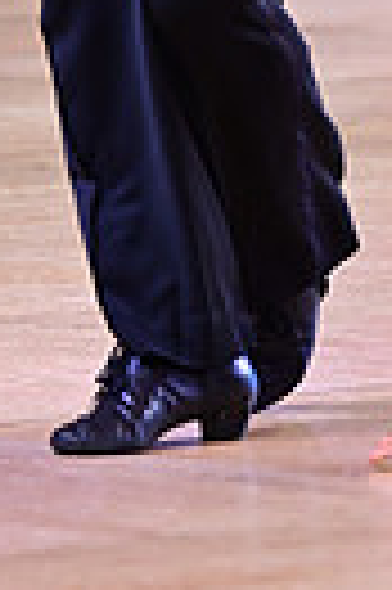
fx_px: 10186
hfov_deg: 2.2
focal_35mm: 622
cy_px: -306
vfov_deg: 3.3
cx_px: 302
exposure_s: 1/250
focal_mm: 140
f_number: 3.5
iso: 1600
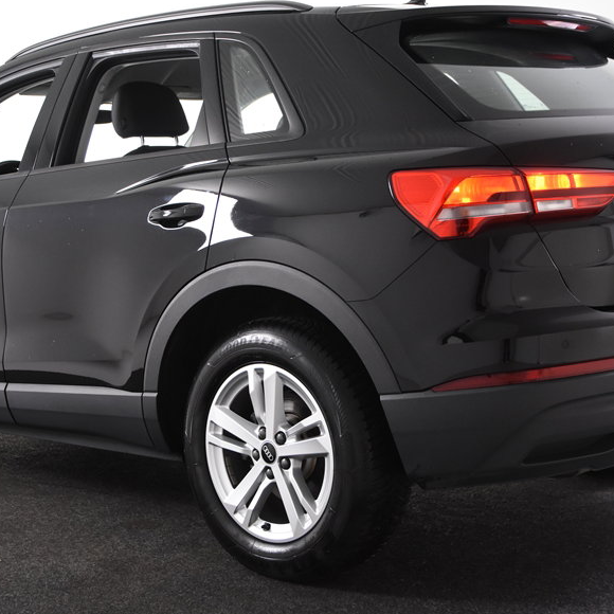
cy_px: 331
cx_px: 256
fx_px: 1264
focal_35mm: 63
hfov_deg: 27.3
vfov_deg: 27.3
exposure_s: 1/60
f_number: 4
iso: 1600
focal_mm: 28
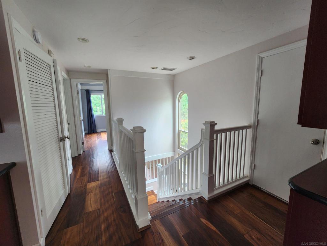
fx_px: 123
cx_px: 164
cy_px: 123
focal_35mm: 13
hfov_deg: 106.2
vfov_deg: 89.9
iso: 160
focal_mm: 2.2
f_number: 2.2
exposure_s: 1/60
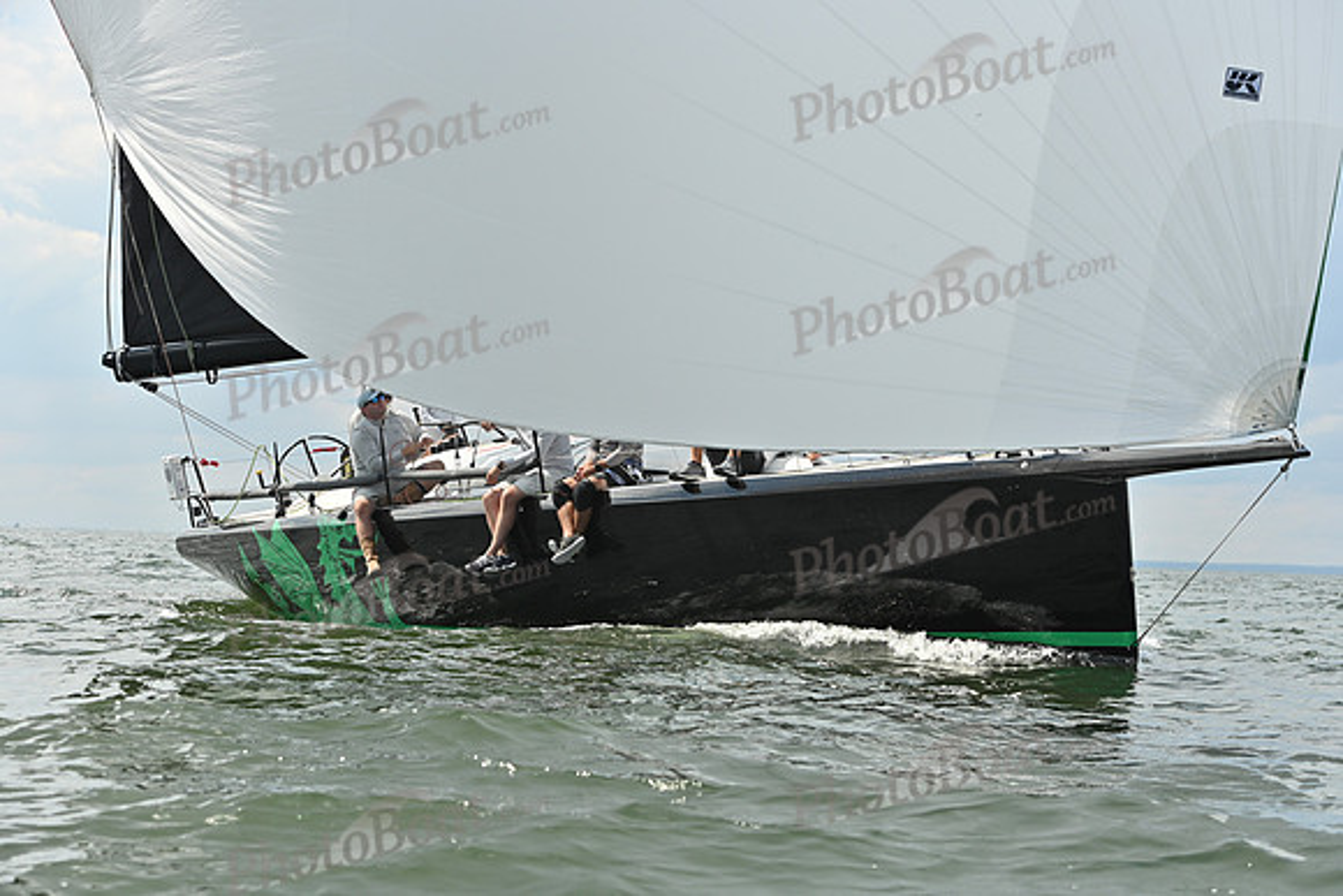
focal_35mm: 70
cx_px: 672
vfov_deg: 19.5
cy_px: 448
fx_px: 2612
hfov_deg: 28.8
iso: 320
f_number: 6.3
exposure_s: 1/1600
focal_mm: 70
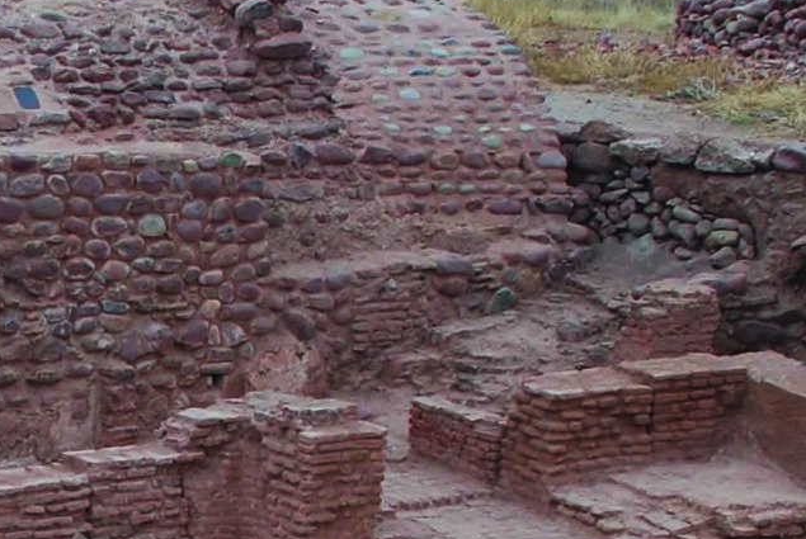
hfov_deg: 16.5
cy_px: 646
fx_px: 2712
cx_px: -25
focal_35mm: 121
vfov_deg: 11.1
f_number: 5
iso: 200
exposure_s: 1/60
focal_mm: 20
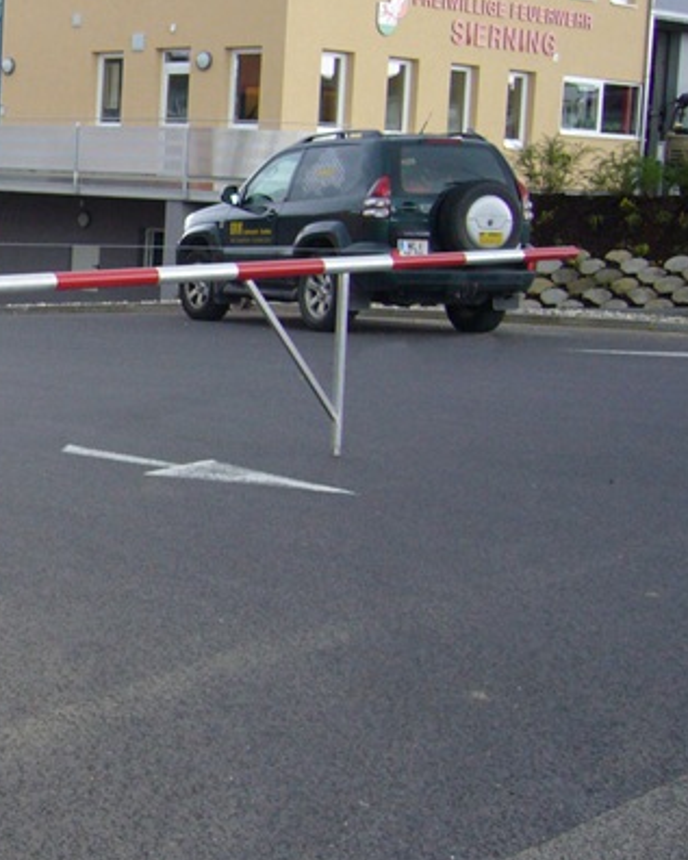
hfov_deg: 20.7
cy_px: 356
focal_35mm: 69
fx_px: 1756
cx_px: -137
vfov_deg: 27.5
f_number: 2.8
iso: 125
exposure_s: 1/60
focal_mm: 5.8
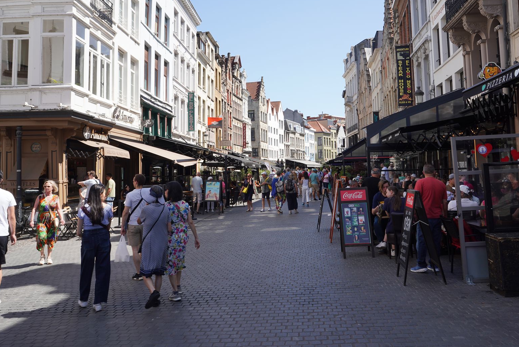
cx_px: 269
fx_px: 447
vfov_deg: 42.0
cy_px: 128
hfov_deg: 60.3
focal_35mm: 31
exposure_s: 1/100
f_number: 11
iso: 100
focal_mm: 24
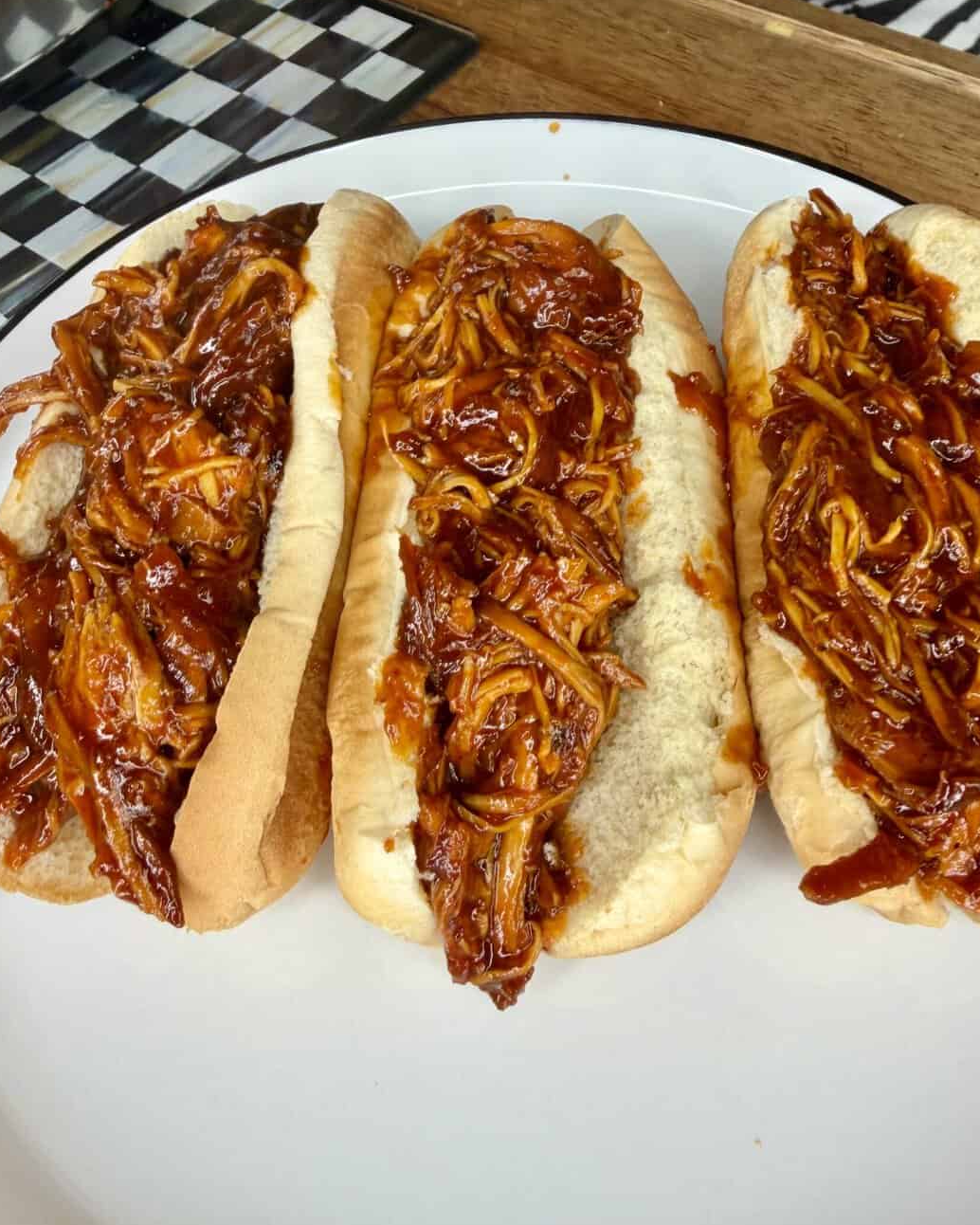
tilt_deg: -49.9
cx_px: 502
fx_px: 1051
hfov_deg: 50.0
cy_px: 503
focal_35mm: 29
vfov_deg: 60.0
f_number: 2.2
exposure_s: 1/120
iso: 25
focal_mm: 2.22
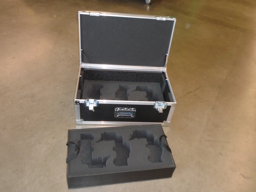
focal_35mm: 31
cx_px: 128
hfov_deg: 58.4
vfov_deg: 45.4
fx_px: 229
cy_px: 96
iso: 400
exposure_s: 1/40
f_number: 3.5
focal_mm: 5.5
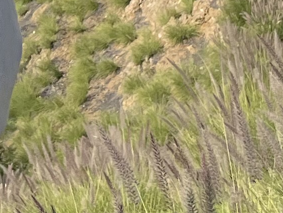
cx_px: -60
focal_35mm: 186
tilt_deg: -5.0
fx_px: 1521
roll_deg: -3.8
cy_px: -139
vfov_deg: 7.8
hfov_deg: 10.5
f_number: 1.6
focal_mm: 5.1
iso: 50
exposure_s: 1/6494
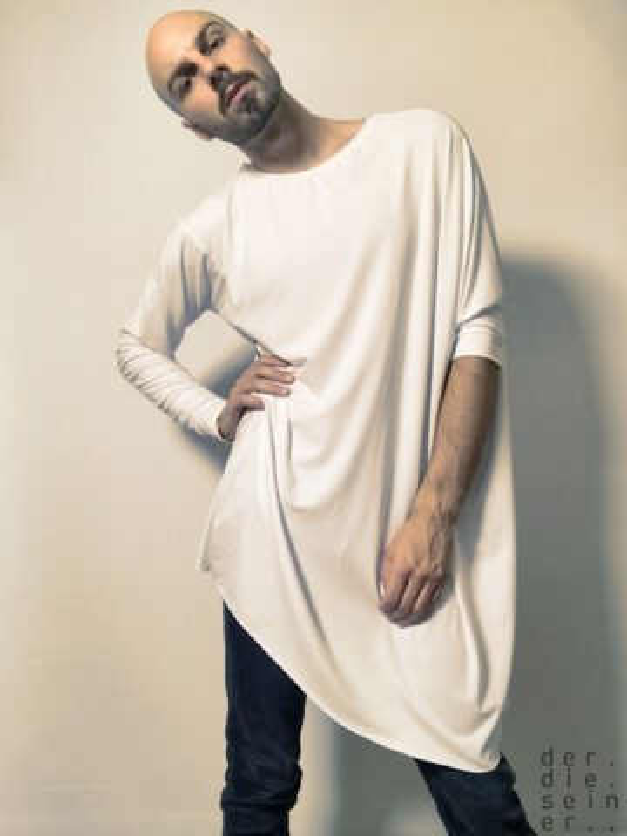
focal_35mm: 32
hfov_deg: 44.2
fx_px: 773
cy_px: 418
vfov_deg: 56.8
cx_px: 314
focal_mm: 2.87
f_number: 2.2
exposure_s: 1/33
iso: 32
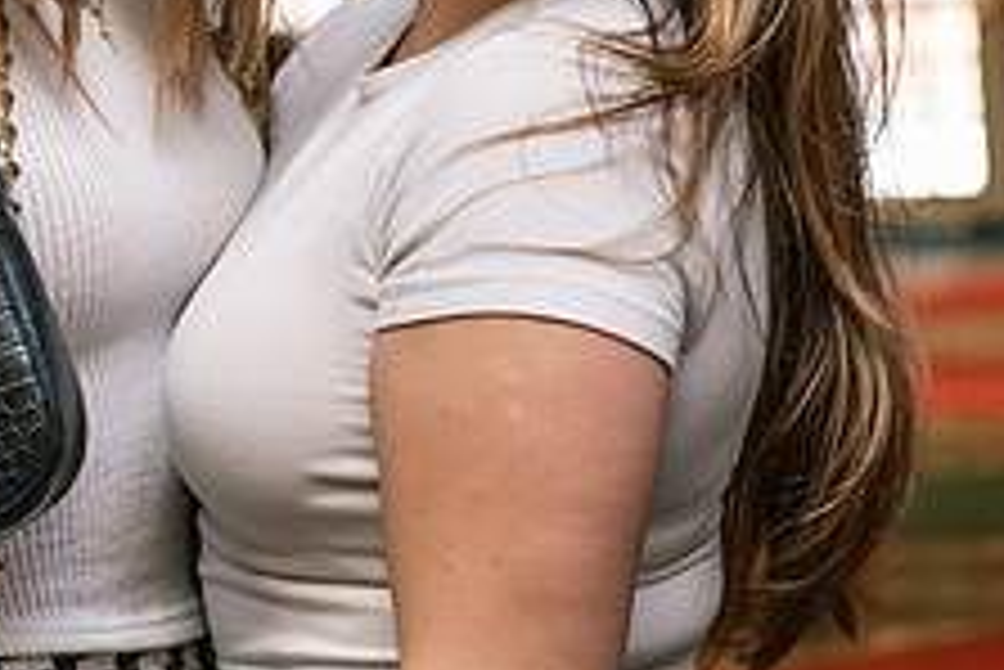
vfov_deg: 8.5
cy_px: -25
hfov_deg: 12.7
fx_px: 4493
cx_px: 230
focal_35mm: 161
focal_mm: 62
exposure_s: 1/200
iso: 1600
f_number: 4
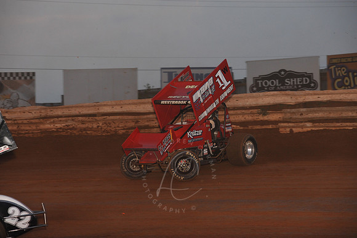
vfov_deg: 10.1
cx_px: 178
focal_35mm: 135
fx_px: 1338
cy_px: 119
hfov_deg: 15.2
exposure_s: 1/320
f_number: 6.3
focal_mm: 135
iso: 1000
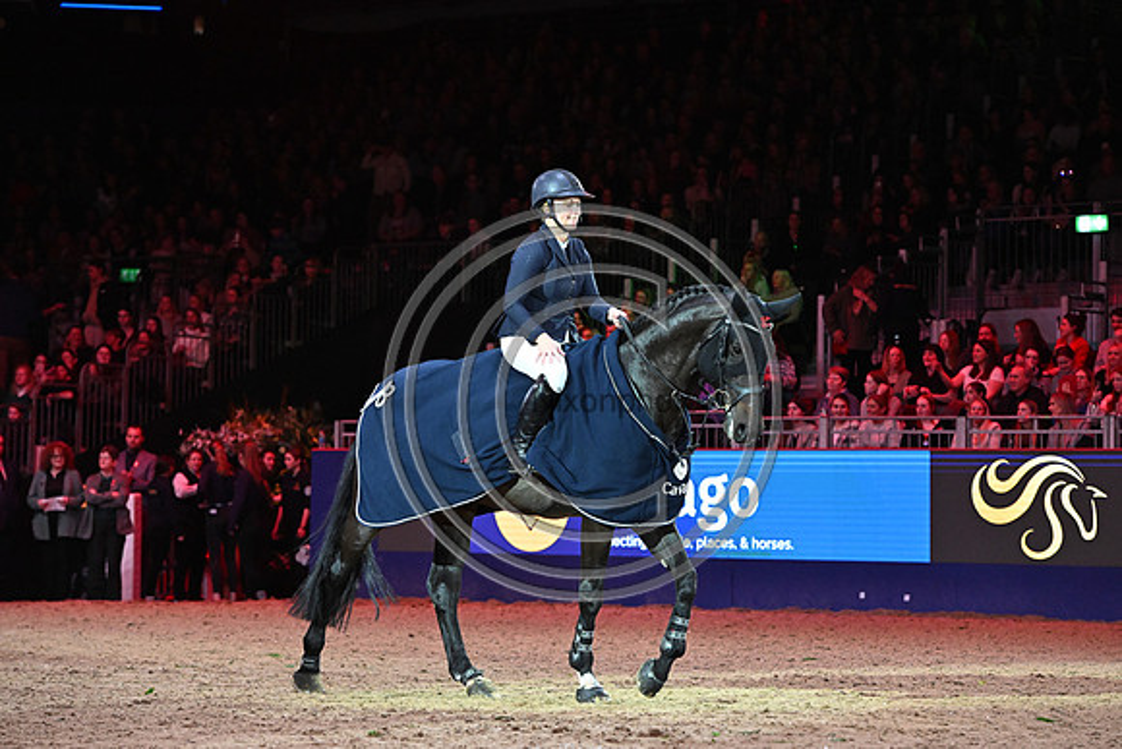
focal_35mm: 135
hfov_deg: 15.2
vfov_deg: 10.2
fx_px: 4208
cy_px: 374
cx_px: 561
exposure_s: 1/800
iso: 6400
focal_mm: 135
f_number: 5
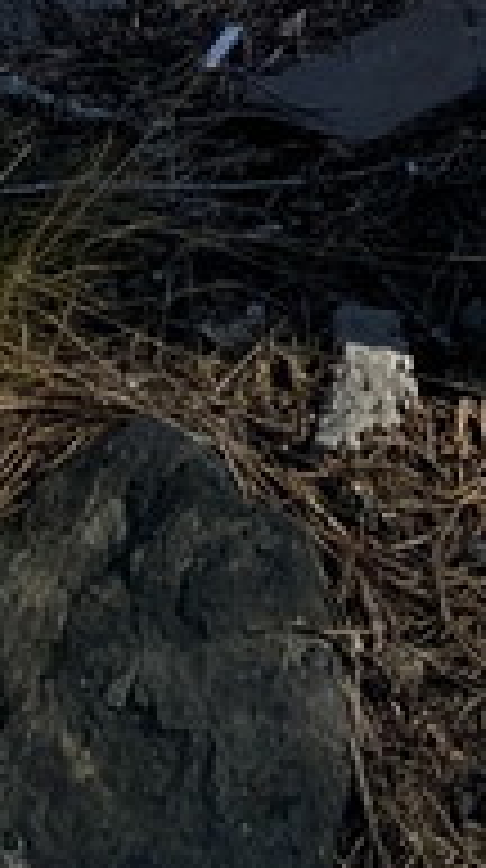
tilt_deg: -15.9
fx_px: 4324
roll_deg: +0.5
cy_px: -1475
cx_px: 972
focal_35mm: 188
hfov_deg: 6.3
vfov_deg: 9.6
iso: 32
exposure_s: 1/2066
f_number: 1.8
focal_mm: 4.25
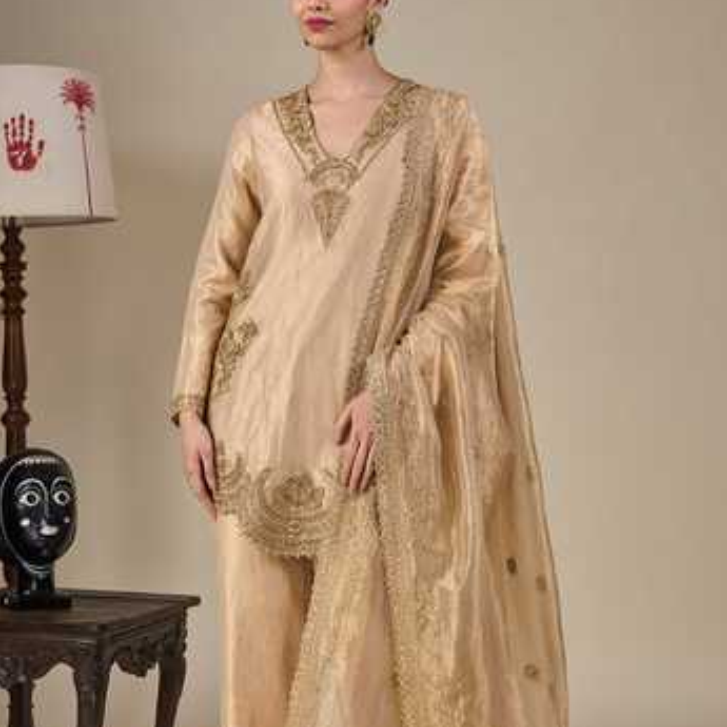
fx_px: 1473
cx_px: 365
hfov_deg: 27.7
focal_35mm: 62
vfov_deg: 27.7
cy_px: 435
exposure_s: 1/160
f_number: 5.6
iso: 250
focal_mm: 48
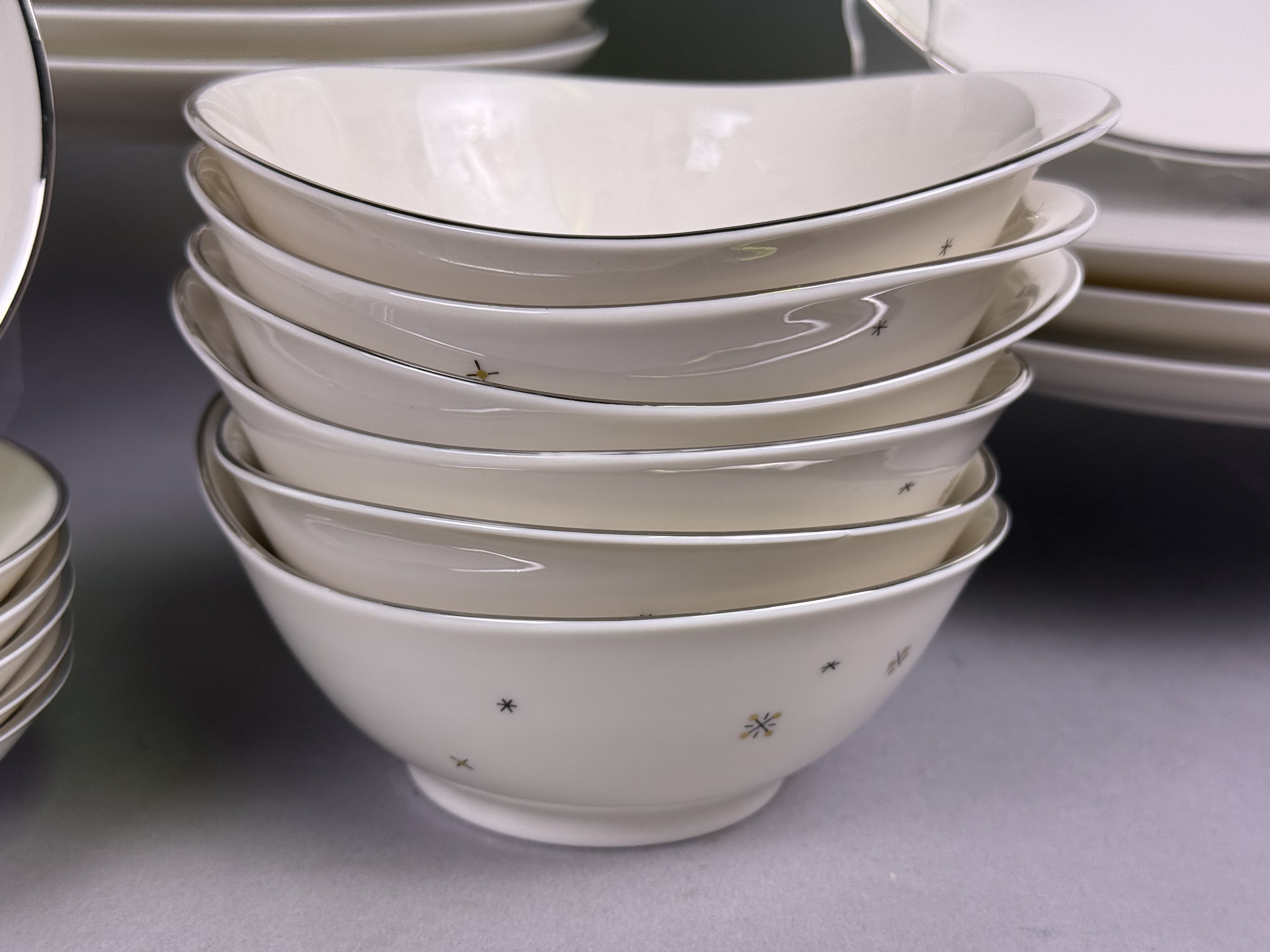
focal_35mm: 48
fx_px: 1761
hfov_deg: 39.7
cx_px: 635
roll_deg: -3.1
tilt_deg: -17.4
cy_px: 476
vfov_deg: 30.3
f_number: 1.78
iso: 80
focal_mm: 6.76
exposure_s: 1/233
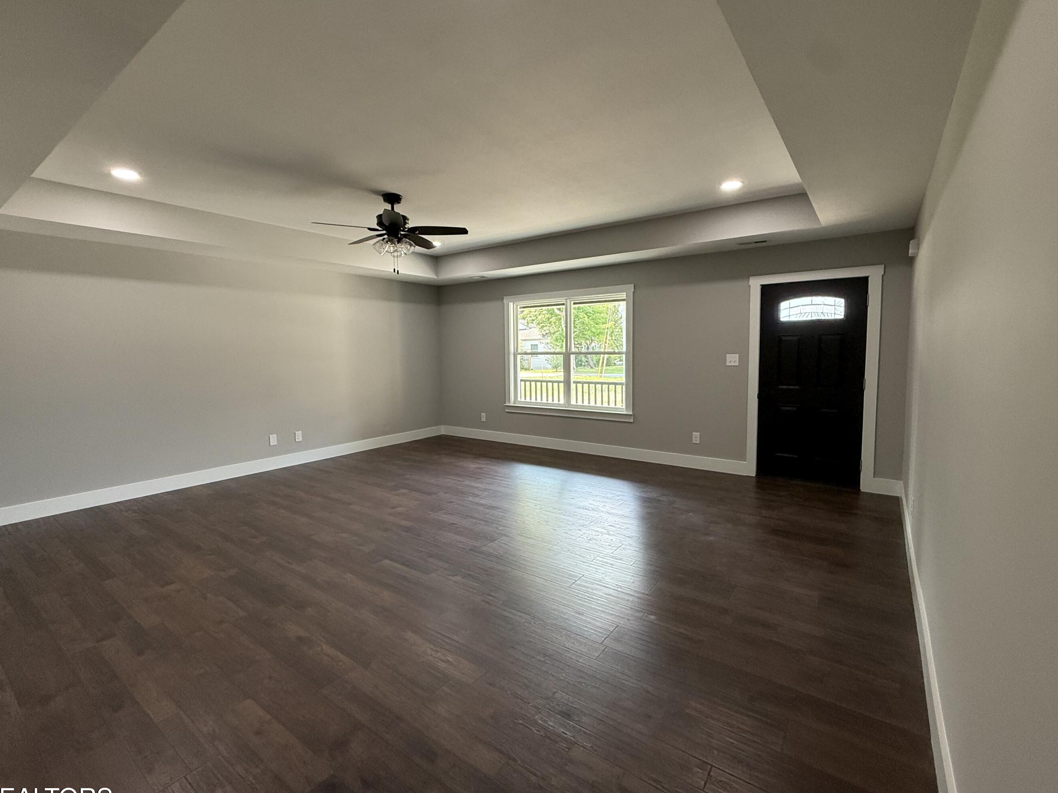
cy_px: 386
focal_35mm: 16
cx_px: 526
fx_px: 489
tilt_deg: -4.0
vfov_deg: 78.1
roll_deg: +0.5
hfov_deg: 94.5
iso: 250
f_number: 2.2
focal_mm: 2.22
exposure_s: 1/120
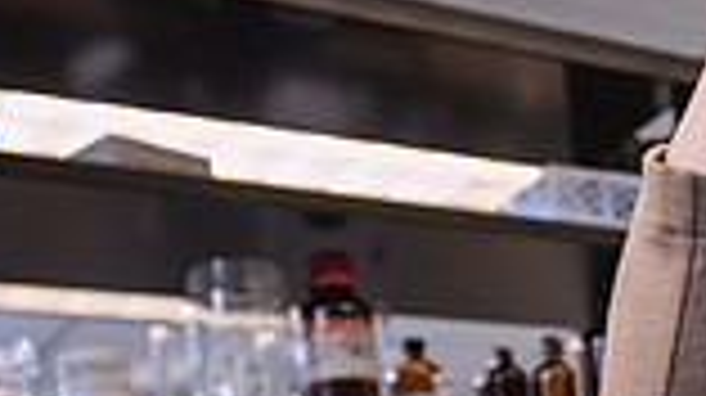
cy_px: 470
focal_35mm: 93
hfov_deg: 20.5
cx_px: 967
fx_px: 1740
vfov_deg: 12.7
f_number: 3.2
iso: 640
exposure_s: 1/200
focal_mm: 24
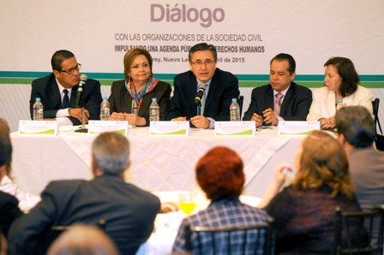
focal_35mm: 160
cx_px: 192
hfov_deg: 12.8
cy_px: 128
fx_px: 1705
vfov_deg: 8.6
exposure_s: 1/50
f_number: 4
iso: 1250
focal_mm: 160
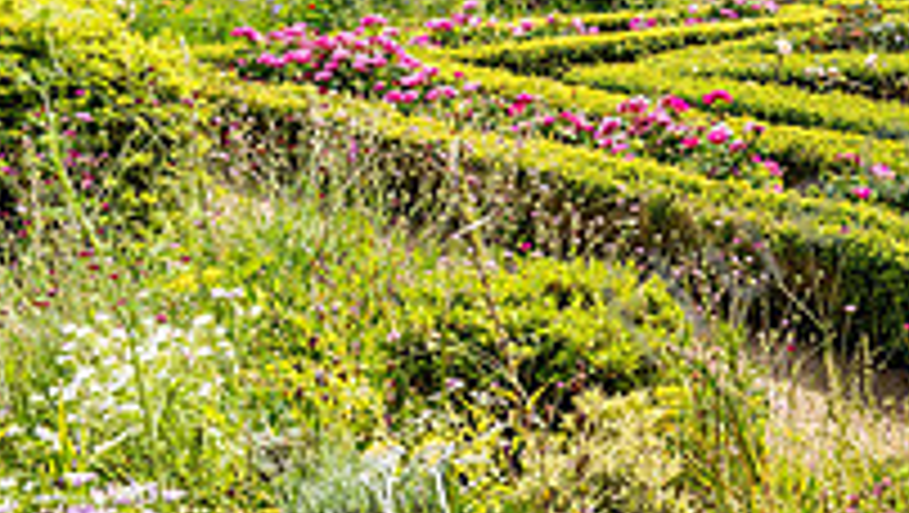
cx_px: 1202
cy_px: -13
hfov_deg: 25.1
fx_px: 1737
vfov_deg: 16.4
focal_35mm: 72
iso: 250
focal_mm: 24
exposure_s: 1/320
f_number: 8
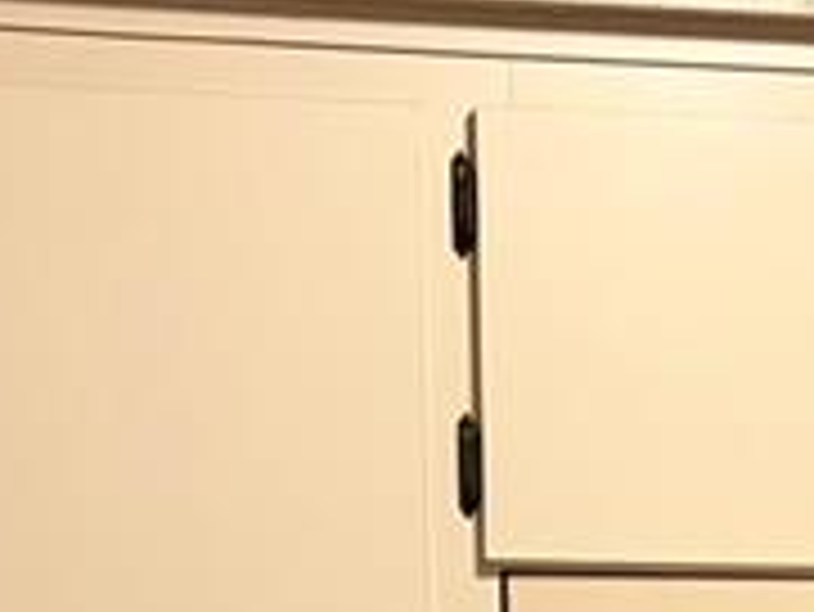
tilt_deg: -12.4
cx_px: 1021
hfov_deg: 13.0
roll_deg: +0.1
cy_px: 1359
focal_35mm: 147
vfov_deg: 9.3
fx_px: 3459
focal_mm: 5.96
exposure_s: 1/40
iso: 500
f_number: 1.6
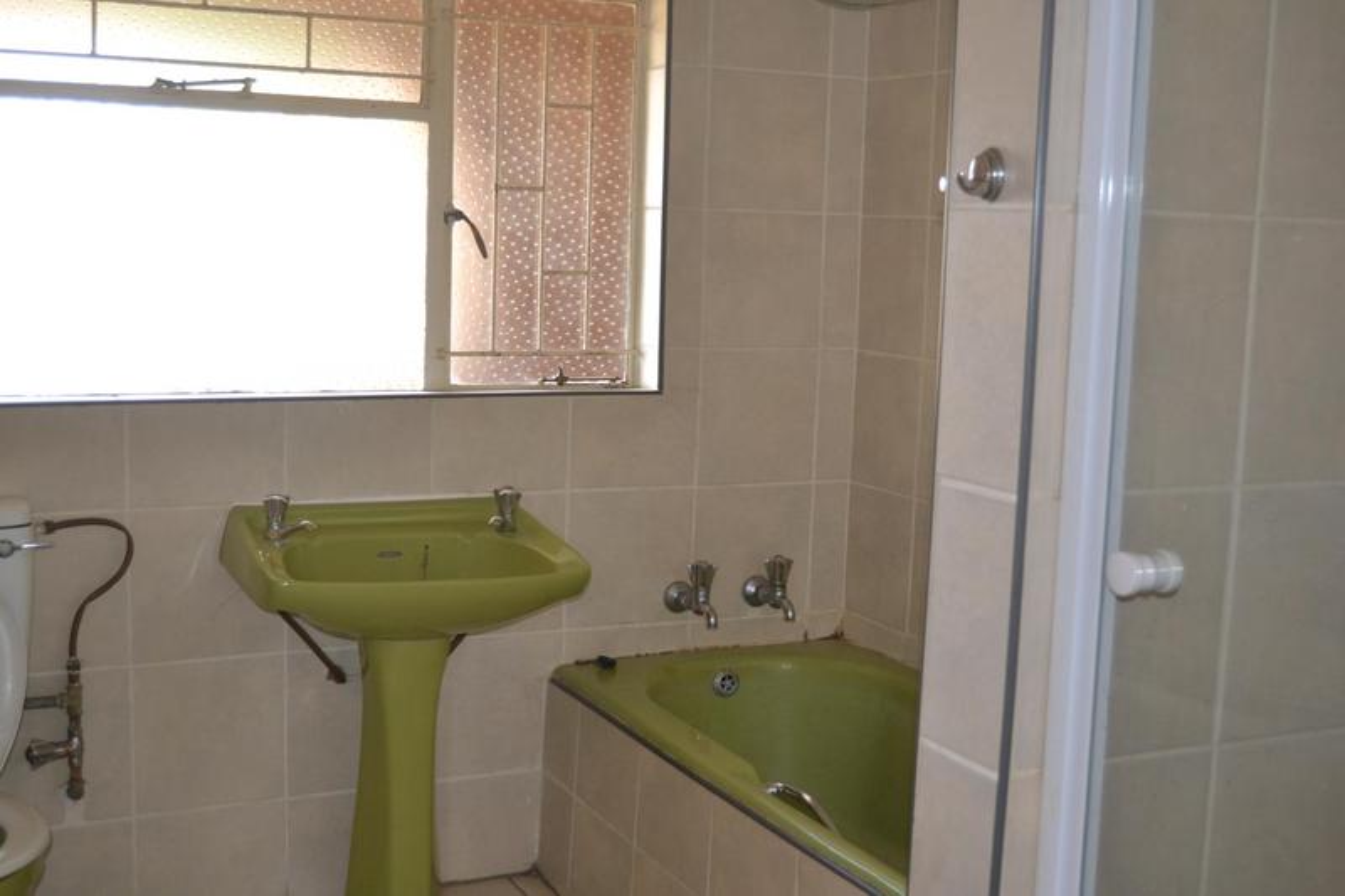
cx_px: 672
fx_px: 1681
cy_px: 448
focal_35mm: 45
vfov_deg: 29.9
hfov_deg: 43.6
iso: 560
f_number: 4.2
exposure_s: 1/60
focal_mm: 30
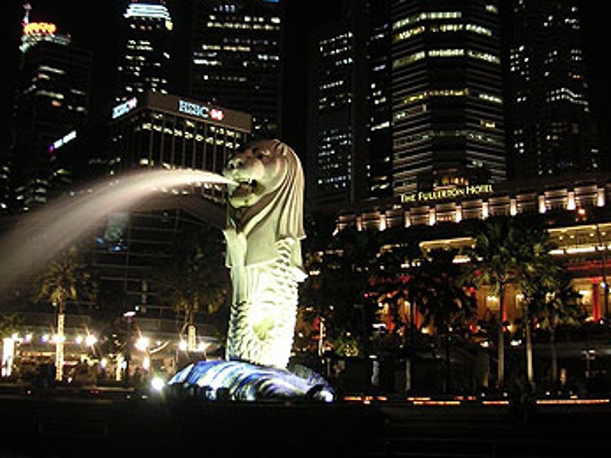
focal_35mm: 48
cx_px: 315
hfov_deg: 39.7
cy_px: 163
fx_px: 847
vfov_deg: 30.1
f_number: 2.8
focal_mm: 5.7
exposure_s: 1/2
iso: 100
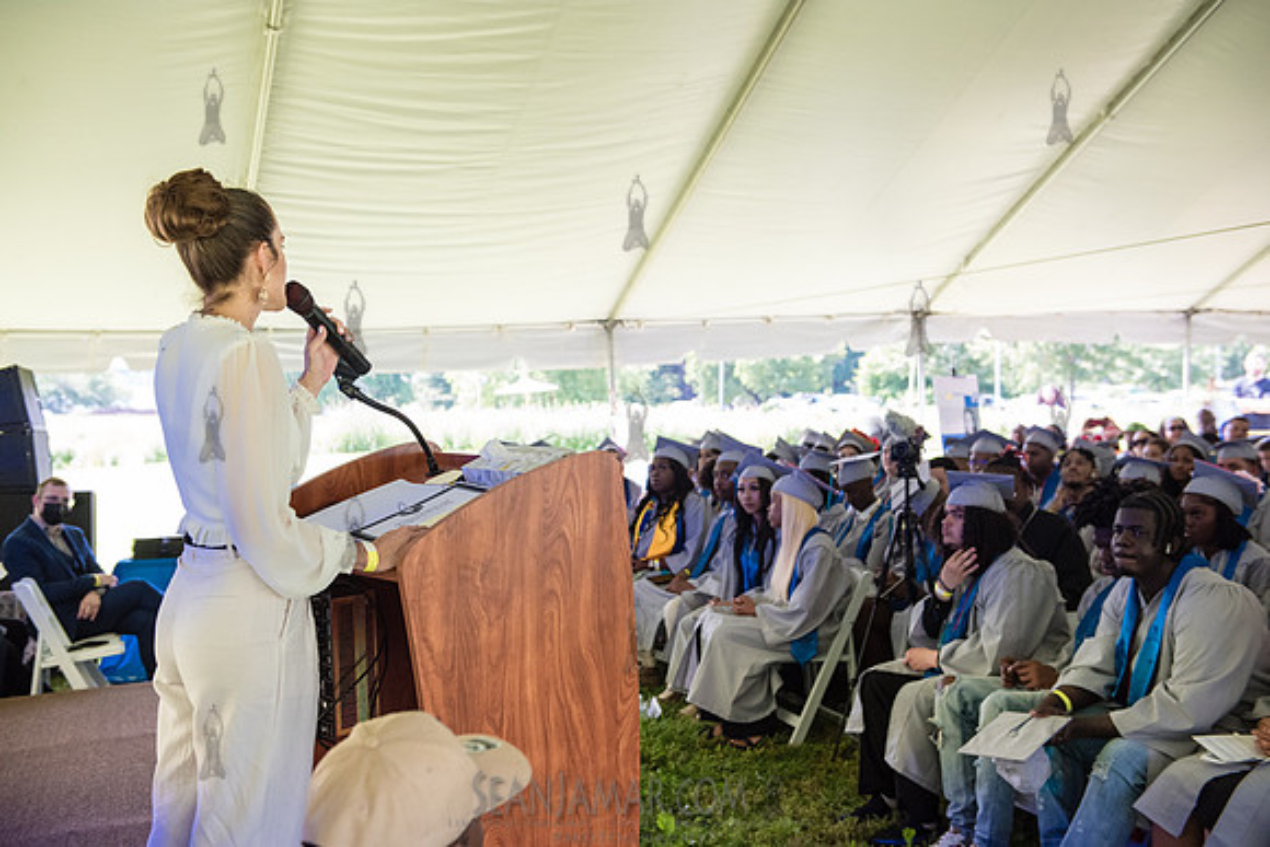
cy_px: 424
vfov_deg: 33.4
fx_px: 1411
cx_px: 635
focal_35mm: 40
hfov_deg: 48.4
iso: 2500
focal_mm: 40
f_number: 4
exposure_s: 1/1000
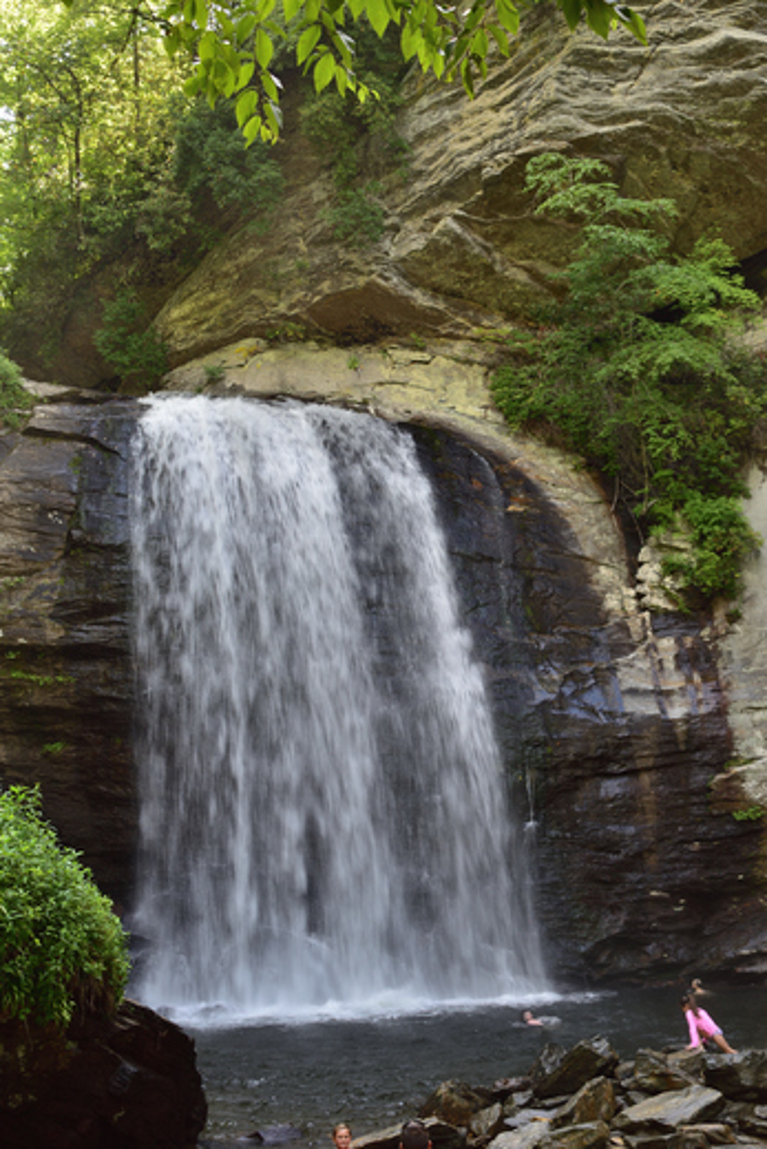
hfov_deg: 31.9
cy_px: 574
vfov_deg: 46.4
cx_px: 384
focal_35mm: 42
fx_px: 1341
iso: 100
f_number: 5.6
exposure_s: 1/30
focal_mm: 28
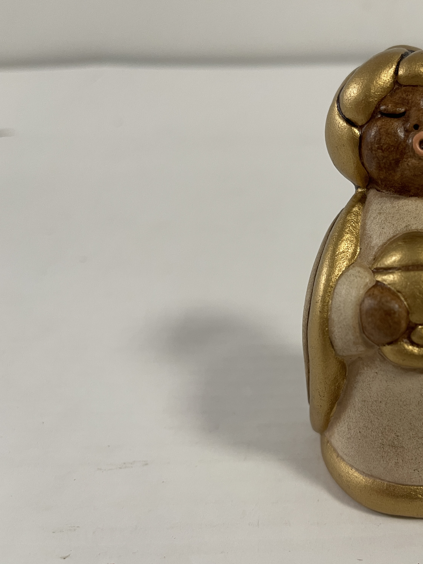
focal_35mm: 34
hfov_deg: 38.9
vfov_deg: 54.0
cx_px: 379
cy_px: 284
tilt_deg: -26.1
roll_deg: -0.7
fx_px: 554
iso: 80
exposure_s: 1/50
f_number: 1.6
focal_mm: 5.1
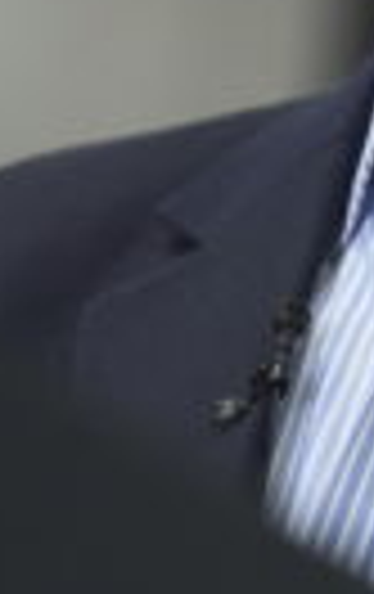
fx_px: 16140
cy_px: 0
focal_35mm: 994
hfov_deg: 1.3
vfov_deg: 2.1
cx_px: 917
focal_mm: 200
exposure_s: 1/320
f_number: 2.8
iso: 1600
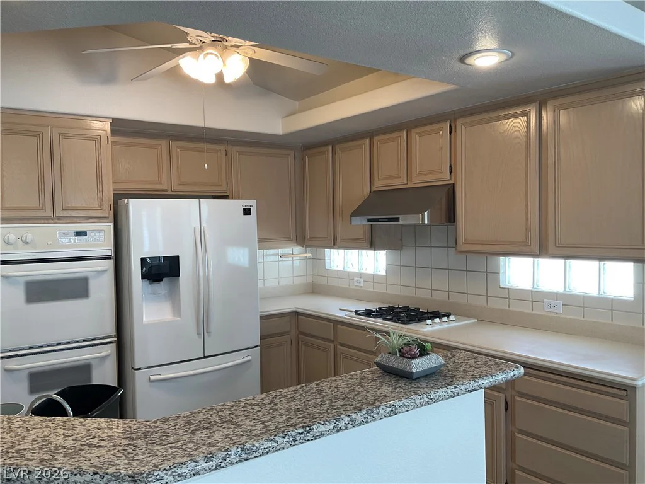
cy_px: 242
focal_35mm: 29
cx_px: 322
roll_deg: +0.8
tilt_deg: -2.5
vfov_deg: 48.2
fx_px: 540
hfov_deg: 61.7
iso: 32
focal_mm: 3
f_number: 1.8
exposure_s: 1/60
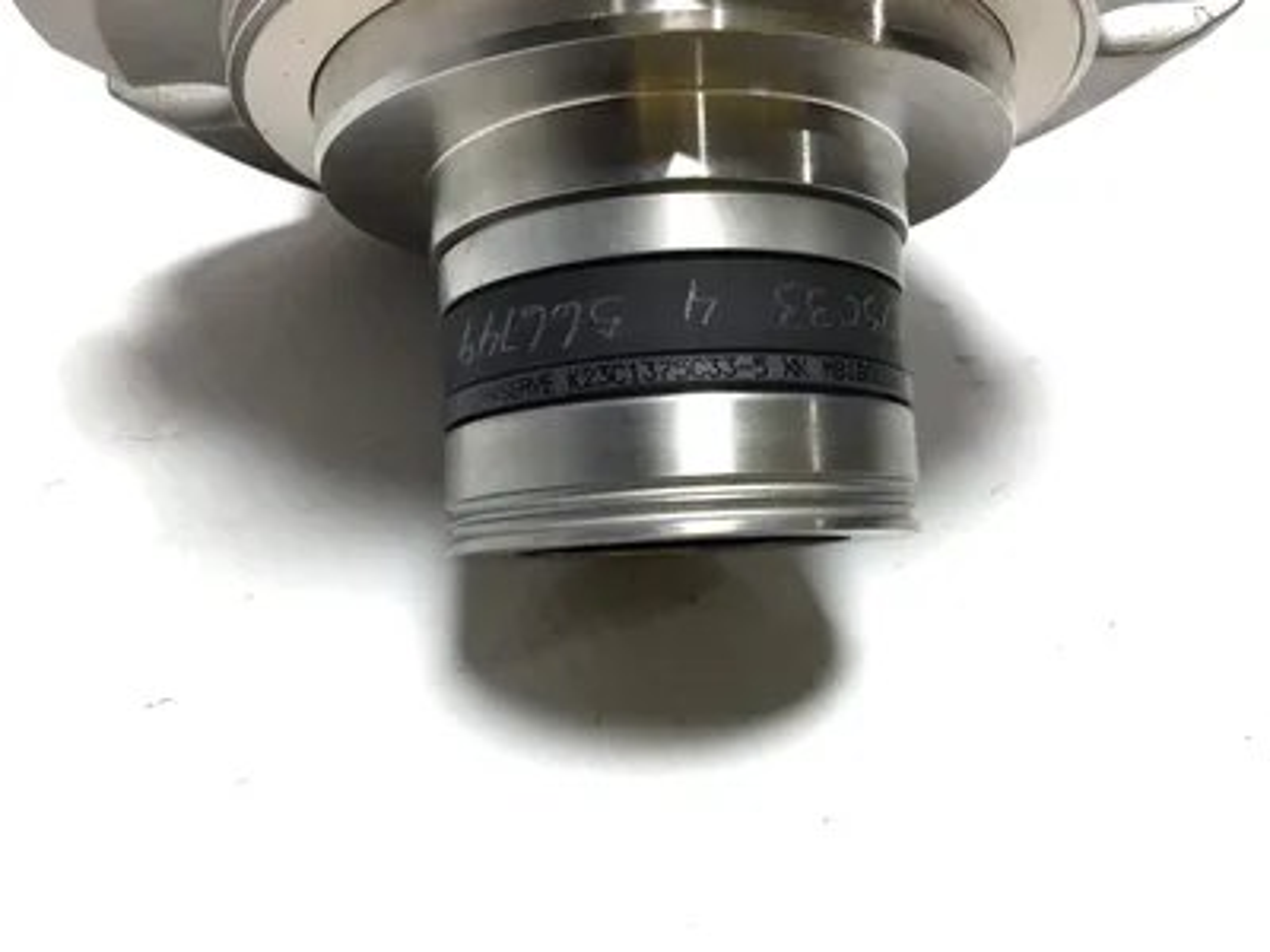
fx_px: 1137
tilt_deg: -47.4
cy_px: 476
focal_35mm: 31
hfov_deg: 58.4
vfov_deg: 45.4
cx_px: 635
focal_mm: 3.3
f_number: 2.4
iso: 25
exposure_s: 1/60
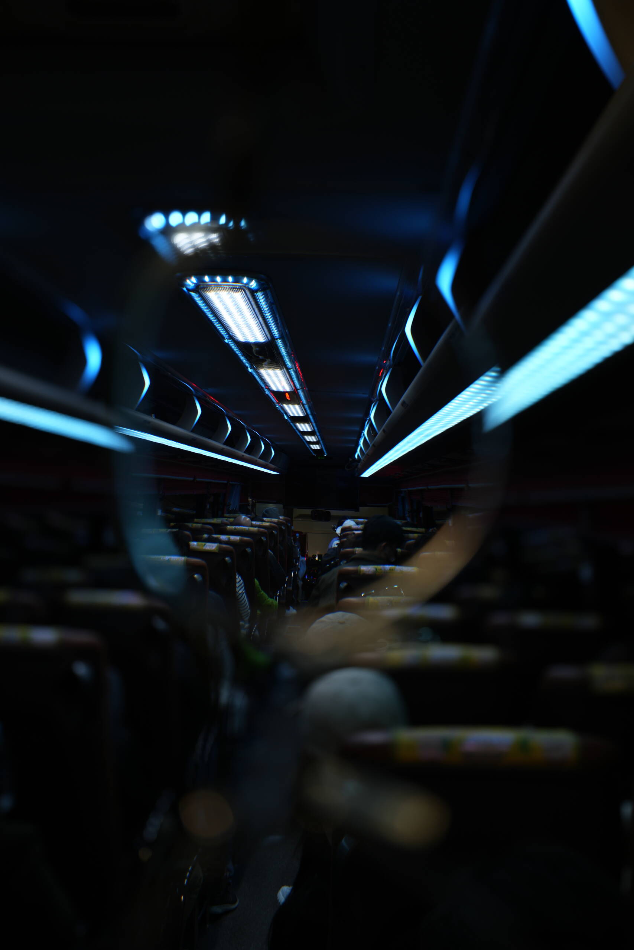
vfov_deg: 54.4
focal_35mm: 35
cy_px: 475
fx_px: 924
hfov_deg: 37.9
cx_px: 317
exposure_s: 1/15
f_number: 4
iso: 125
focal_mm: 35
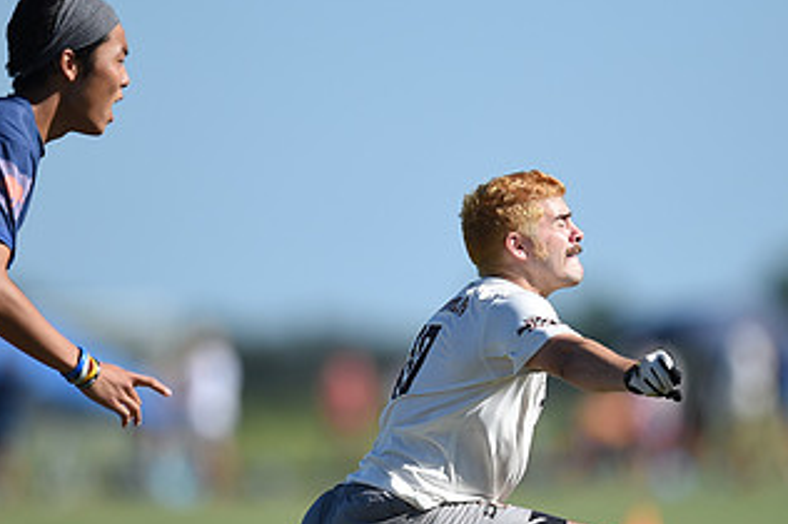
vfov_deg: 1.9
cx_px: 469
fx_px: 16071
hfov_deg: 2.8
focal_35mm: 735
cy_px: 359
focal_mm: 400
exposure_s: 1/4000
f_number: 2.8
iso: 200
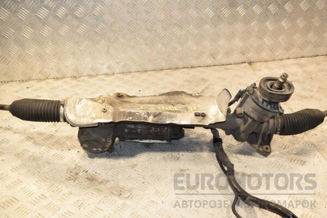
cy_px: 109
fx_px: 381
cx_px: 164
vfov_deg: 31.9
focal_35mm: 42
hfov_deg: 46.4
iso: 800
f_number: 6.3
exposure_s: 1/200
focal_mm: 28
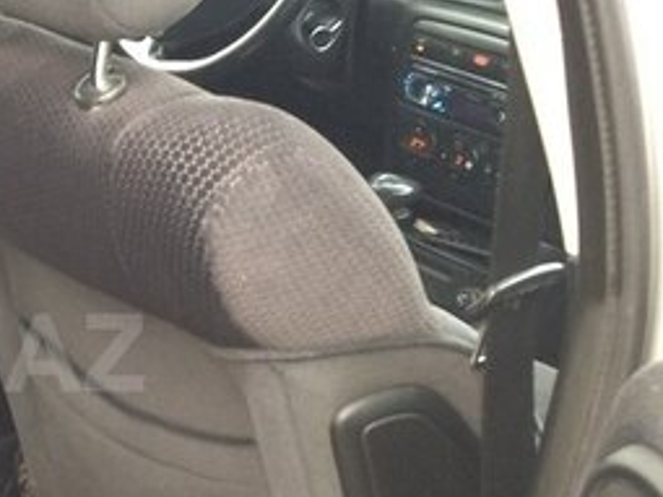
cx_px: -122
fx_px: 1436
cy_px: 353
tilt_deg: -23.0
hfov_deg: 23.8
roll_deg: -8.4
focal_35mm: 75
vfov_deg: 19.5
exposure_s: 1/33
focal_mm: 4.15
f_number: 2.2
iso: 100
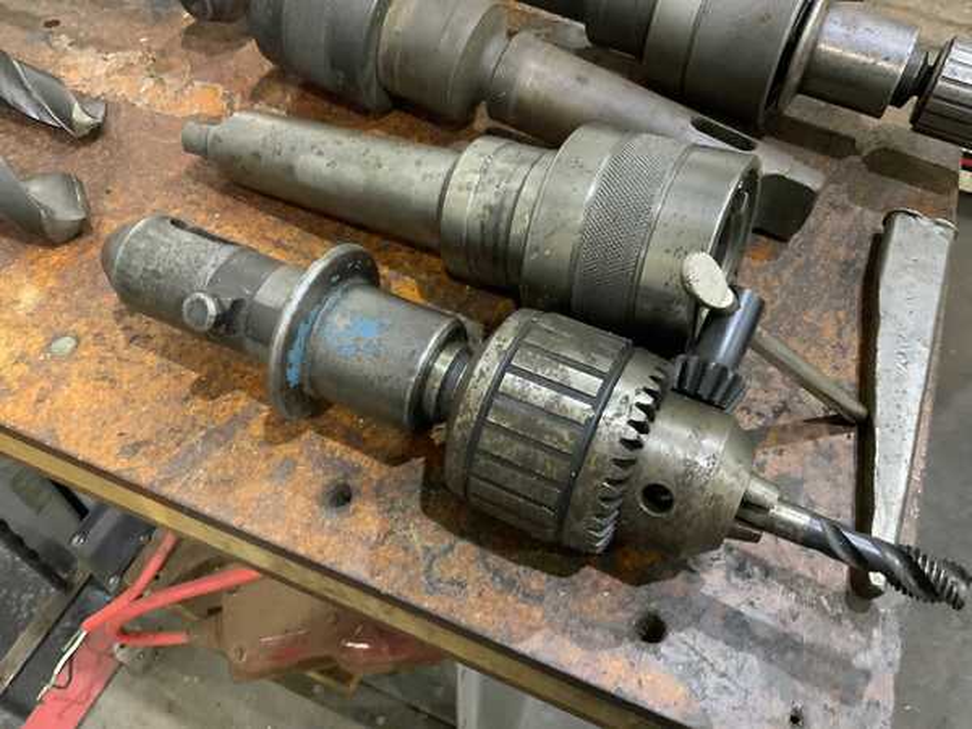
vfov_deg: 48.2
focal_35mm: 29
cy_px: 364
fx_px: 814
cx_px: 486
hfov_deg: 61.7
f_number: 1.8
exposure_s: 1/40
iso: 320
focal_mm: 3
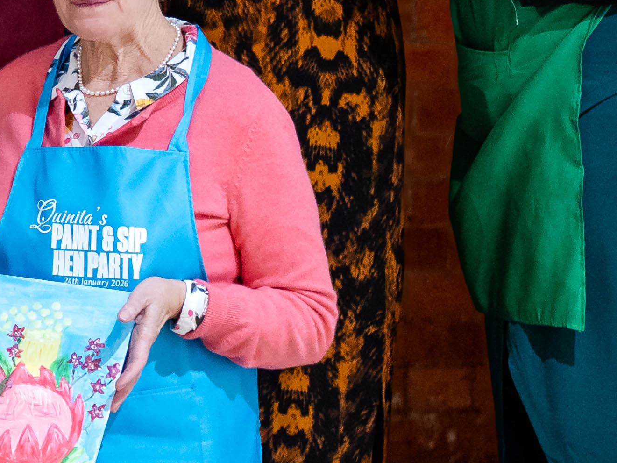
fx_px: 4546
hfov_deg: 7.4
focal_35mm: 255
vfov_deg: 5.8
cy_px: 39
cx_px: -752
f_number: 1.4
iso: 4000
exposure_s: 1/125
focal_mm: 50
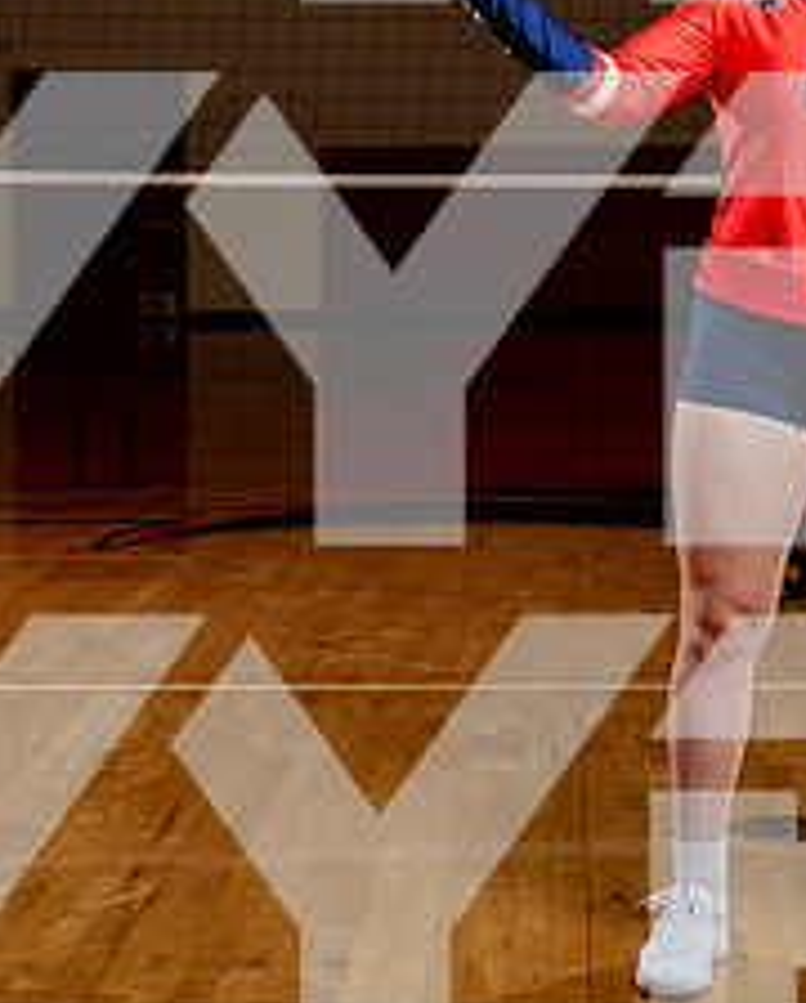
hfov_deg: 19.6
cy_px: 308
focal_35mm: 78
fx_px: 2320
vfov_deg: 24.2
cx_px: 561
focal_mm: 31
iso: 125
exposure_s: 1/250
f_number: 5.6
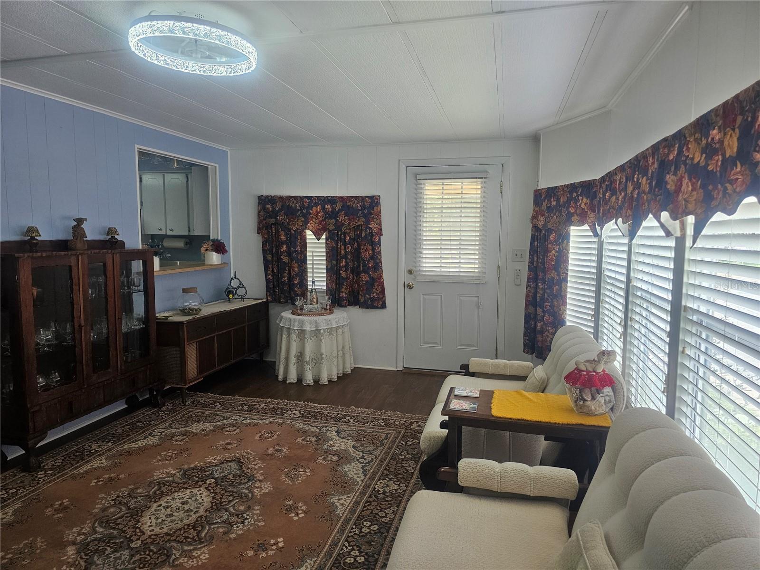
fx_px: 505
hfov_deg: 73.9
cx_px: 380
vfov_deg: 58.9
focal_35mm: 23
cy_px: 285
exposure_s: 1/180
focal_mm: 6.3
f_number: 1.7
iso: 160
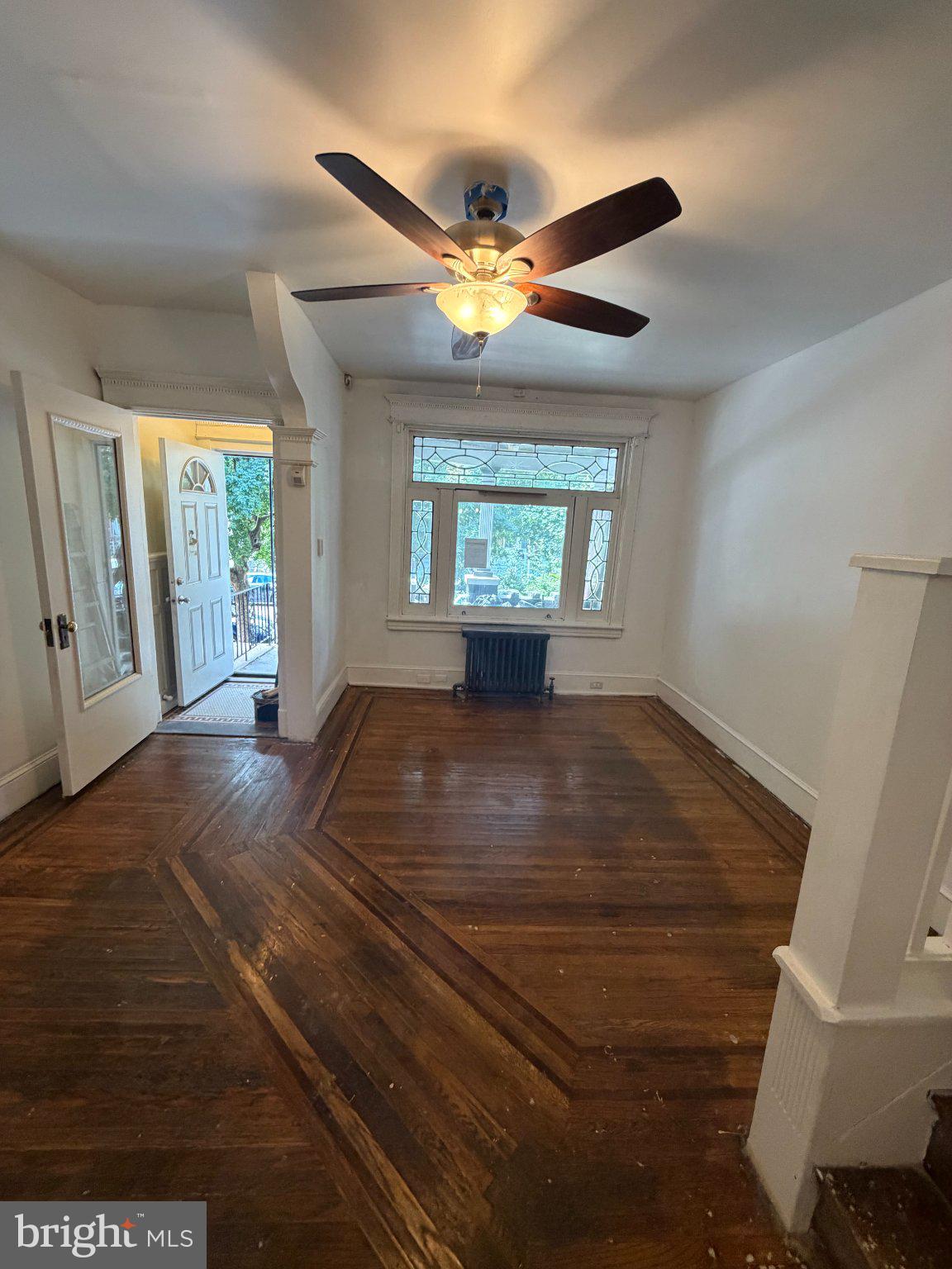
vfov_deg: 102.1
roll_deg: -3.2
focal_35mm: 14
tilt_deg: -12.5
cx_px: 476
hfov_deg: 85.7
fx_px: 513
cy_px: 634
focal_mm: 2.22
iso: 400
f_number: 2.2
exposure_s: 1/60
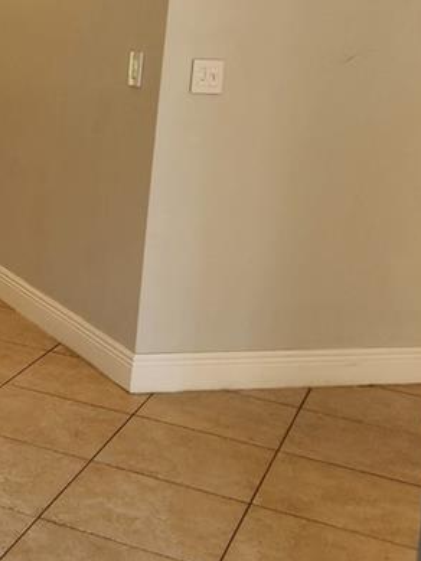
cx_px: -114
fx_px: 1151
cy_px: 114
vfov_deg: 26.9
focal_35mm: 71
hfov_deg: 19.3
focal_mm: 5.4
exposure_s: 1/120
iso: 50
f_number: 1.8
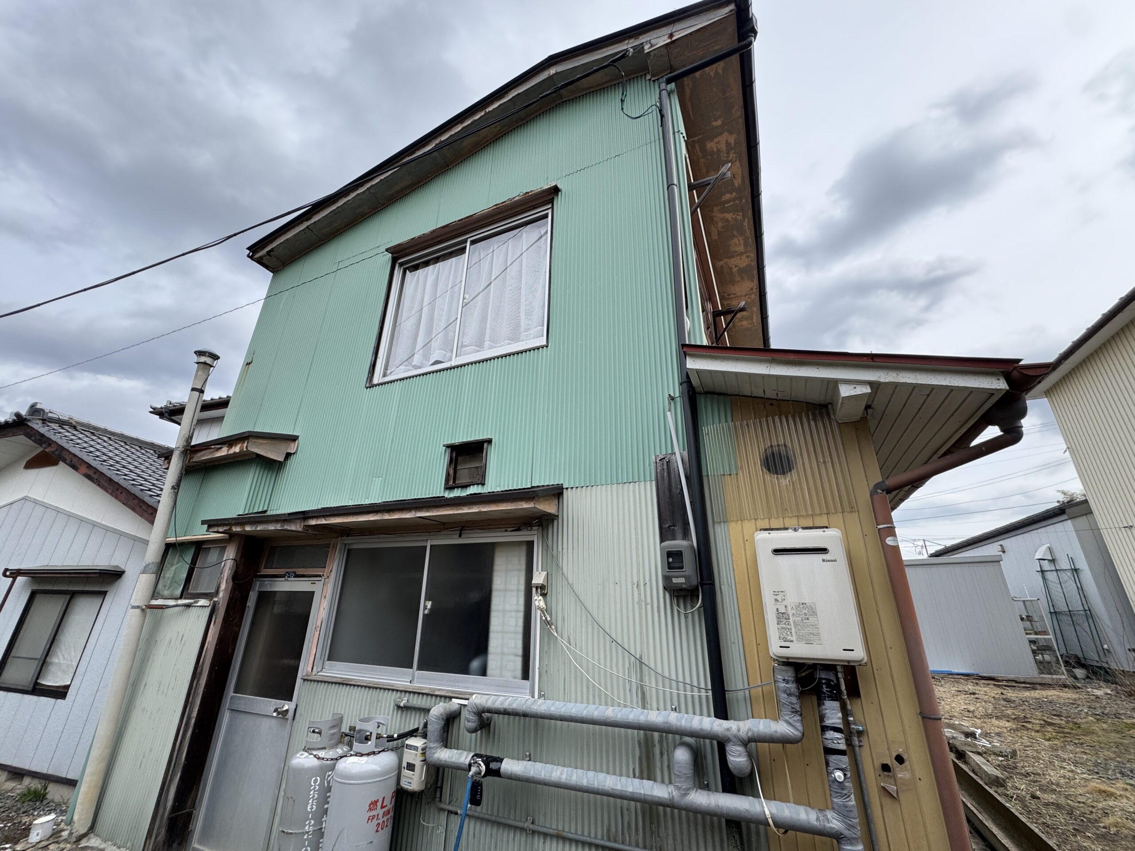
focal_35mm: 14
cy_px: 426
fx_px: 459
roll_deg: -0.7
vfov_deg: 85.7
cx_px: 568
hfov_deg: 102.1
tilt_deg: +21.8
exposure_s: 1/596
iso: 40
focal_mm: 2.22
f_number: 2.2
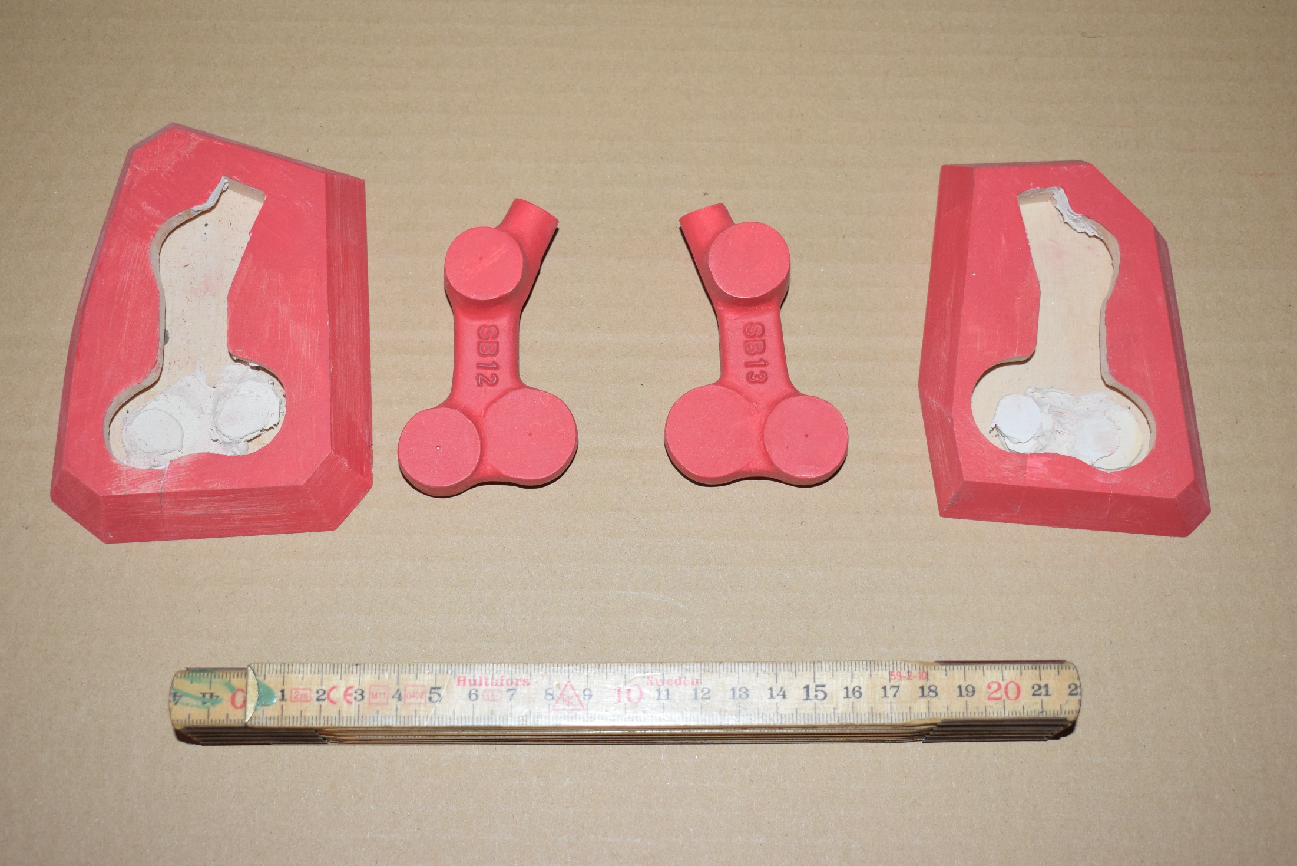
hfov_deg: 40.3
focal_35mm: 49
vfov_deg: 27.5
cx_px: 653
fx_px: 1766
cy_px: 426
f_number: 5.6
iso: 800
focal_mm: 32
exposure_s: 1/125
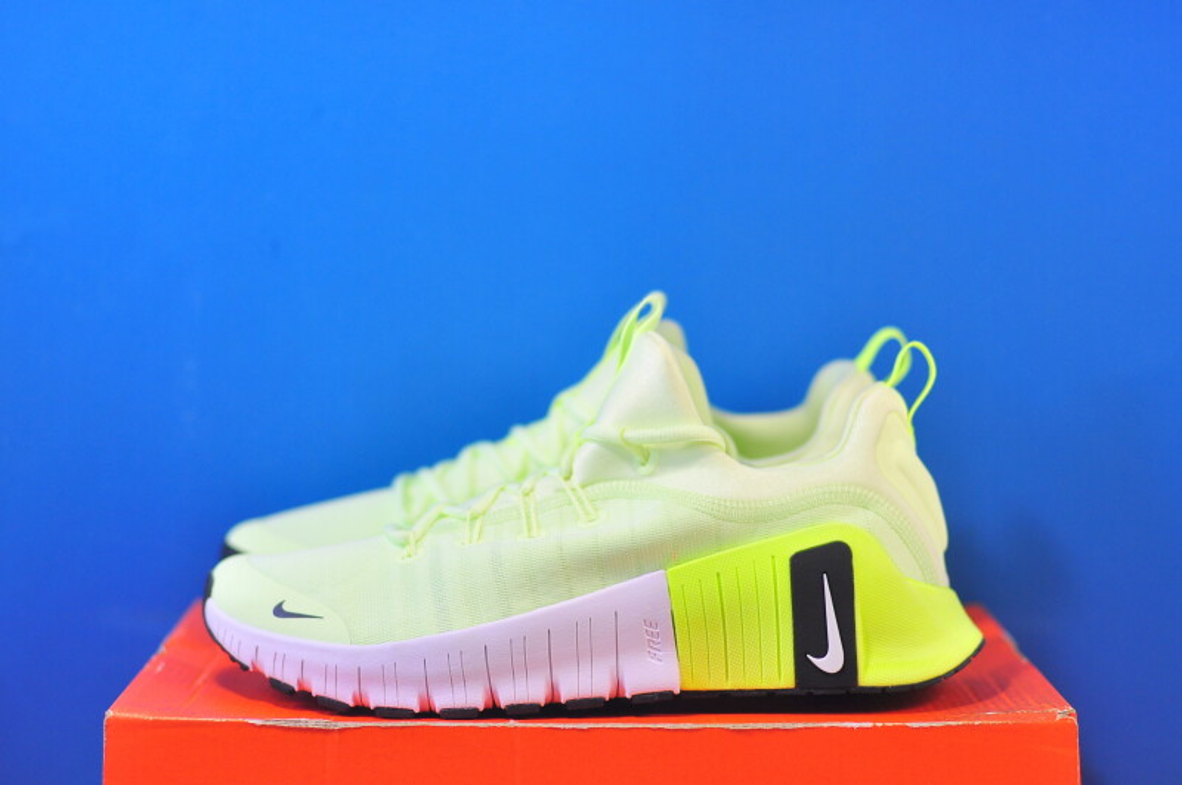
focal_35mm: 75
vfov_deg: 18.1
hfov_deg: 27.0
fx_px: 2459
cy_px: 392
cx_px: 591
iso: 250
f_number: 2.2
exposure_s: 1/320
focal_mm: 50
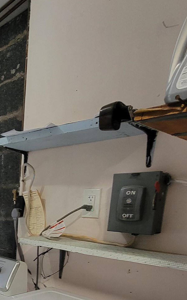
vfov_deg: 52.4
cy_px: 259
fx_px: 269
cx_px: -32
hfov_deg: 32.3
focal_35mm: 33
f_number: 2.2
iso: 250
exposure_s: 1/60
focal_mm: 2.2
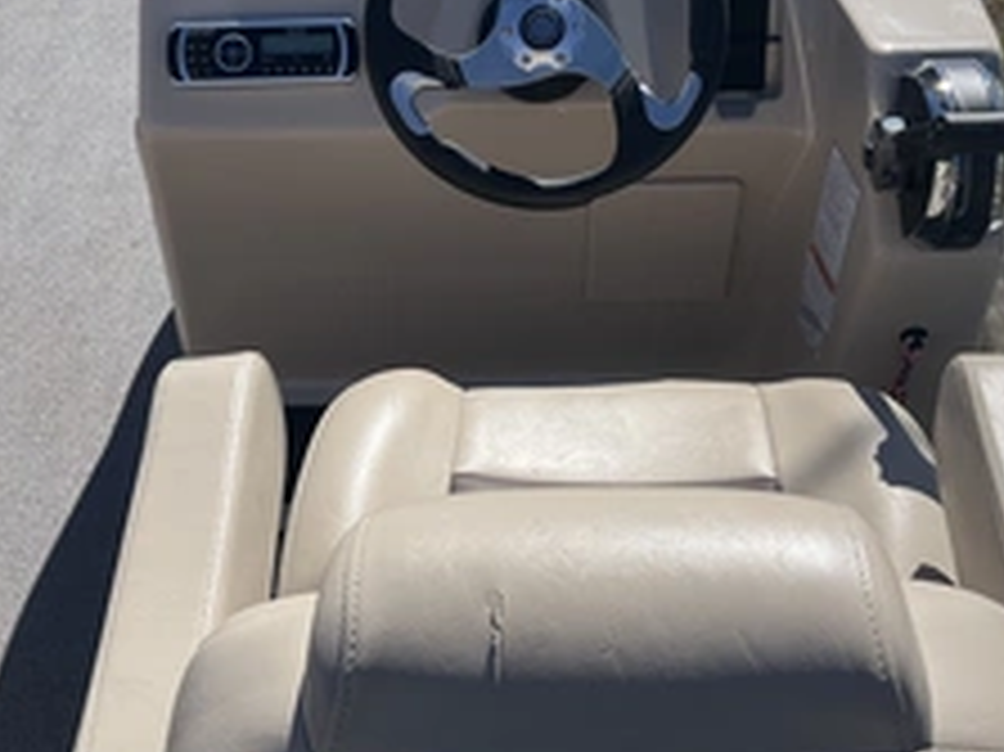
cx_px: 459
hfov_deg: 36.8
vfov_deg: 27.8
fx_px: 1507
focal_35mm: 52
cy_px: 234
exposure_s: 1/2667
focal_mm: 3
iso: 25
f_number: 1.8
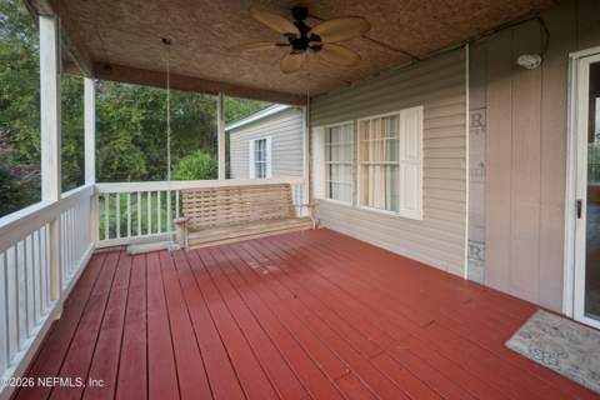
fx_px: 233
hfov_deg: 104.3
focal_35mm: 14
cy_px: 200
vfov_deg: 81.2
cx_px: 300
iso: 400
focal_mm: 14
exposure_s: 1/50
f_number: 8
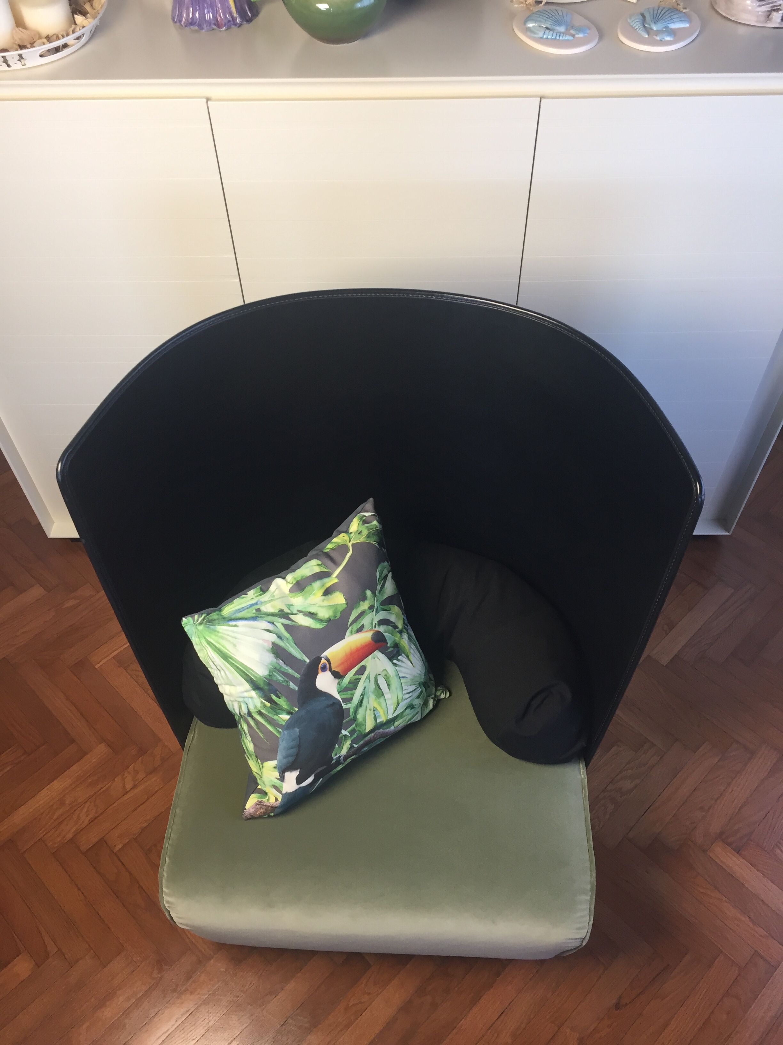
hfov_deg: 48.2
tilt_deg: -53.5
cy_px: 522
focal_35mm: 29
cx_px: 392
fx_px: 875
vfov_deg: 61.7
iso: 40
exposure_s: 1/33
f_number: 2.2
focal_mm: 4.15
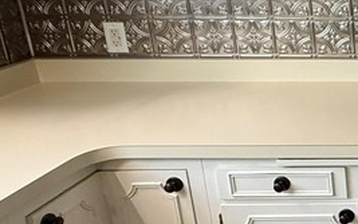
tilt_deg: -15.8
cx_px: 539
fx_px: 556
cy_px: 75
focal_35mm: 57
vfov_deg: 22.7
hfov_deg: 26.1
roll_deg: -1.1
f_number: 2.2
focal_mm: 2.22
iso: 320
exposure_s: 1/120
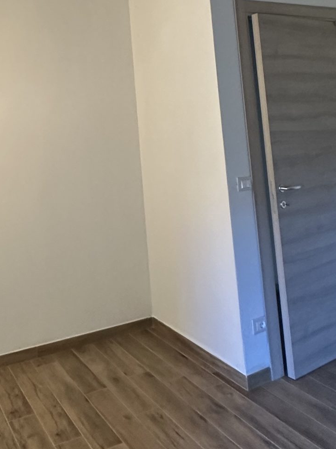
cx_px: 87
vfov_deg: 47.1
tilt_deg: +6.6
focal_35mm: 37
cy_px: 81
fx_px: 479
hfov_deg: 37.7
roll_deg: +3.7
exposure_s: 1/50
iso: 320
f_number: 2.2
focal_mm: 2.22
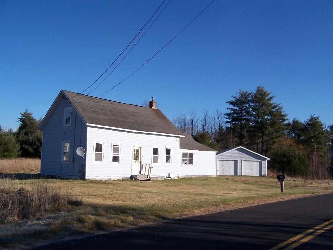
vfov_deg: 42.9
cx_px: 166
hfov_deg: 55.4
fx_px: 317
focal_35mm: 33
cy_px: 125
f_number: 4
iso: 80
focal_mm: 5.5
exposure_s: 1/750
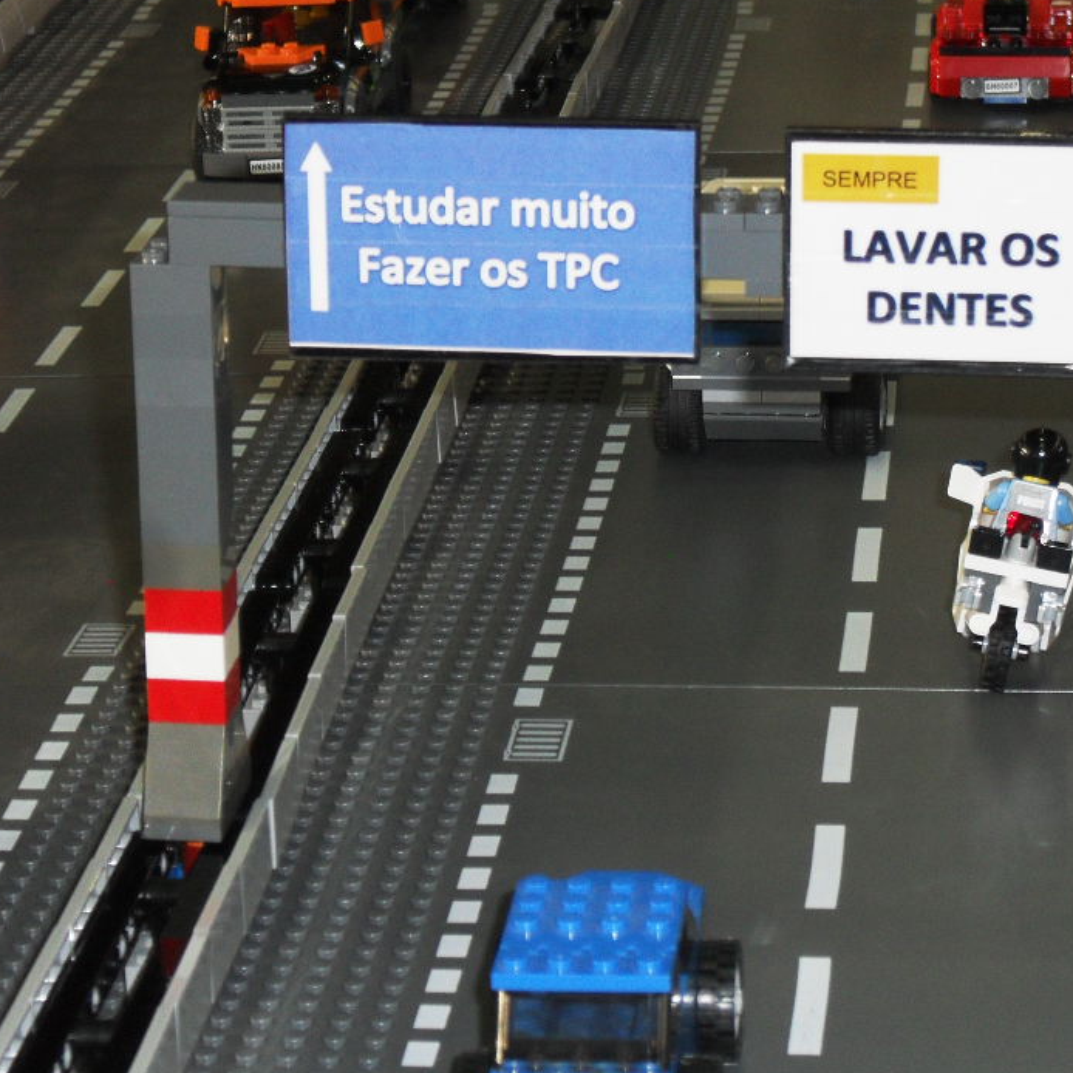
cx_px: 643
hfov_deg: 15.0
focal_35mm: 116
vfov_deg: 15.0
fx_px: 4068
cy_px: 521
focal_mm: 15.7
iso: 200
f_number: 5.5
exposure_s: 1/60
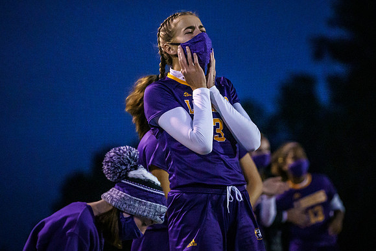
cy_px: 117
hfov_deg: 8.3
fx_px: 2591
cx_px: 204
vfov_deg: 5.5
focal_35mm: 248
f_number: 4
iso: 16000
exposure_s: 1/800
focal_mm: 200
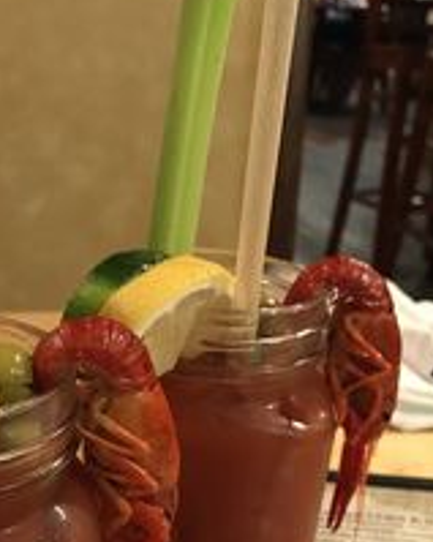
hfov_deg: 27.1
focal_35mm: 55
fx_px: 882
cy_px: 417
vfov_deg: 33.4
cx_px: 93
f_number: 1.8
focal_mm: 3.99
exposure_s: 1/10
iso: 100
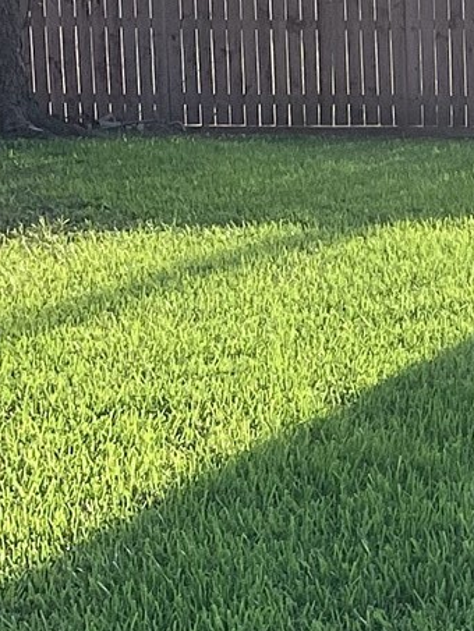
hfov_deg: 10.2
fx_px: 2555
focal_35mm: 140
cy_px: 400
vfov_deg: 14.1
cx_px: 724
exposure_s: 1/242
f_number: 2.4
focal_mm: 3.3
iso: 25
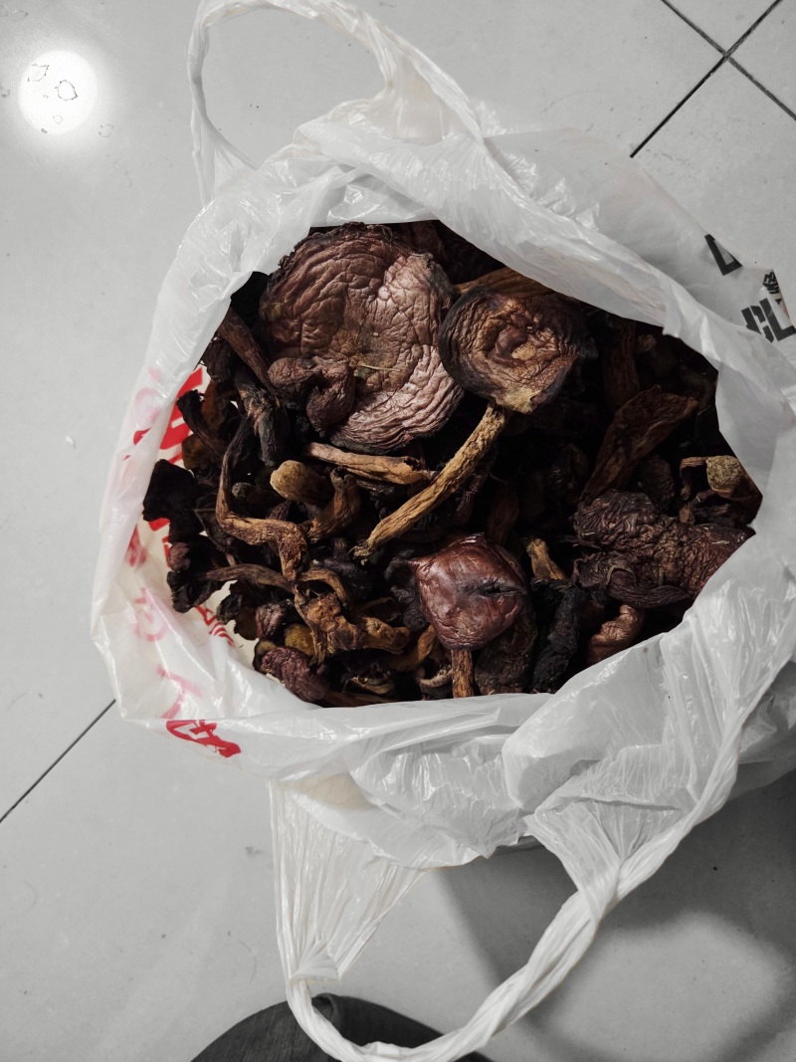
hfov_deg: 58.9
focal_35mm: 23
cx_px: 398
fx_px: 705
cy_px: 531
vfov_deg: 73.9
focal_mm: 5.4
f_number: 1.8
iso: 1600
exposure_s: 1/33.4
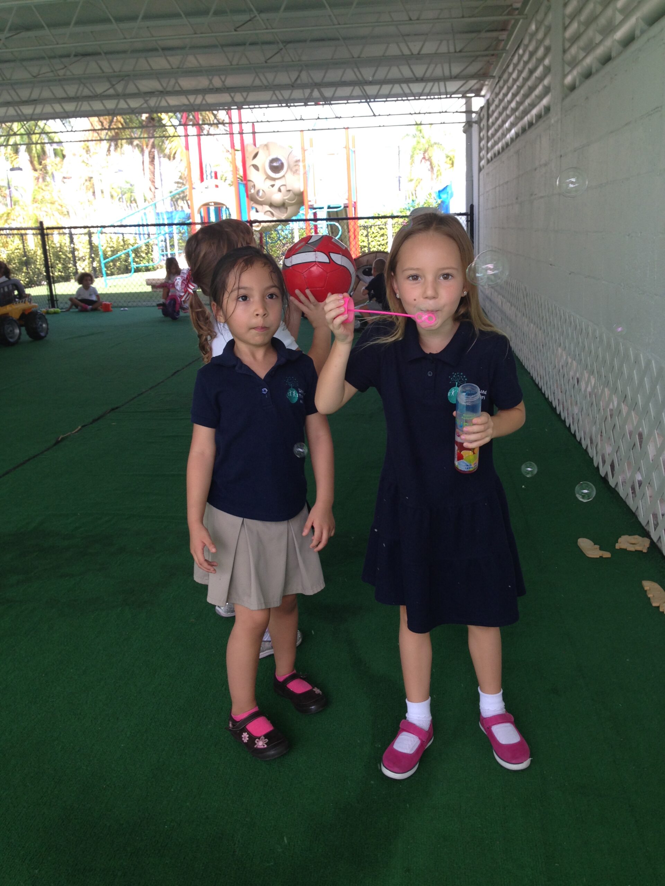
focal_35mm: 33
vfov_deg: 55.4
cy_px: 443
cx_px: 332
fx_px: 845
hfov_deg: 42.9
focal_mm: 4.12
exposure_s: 1/208
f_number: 2.4
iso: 50
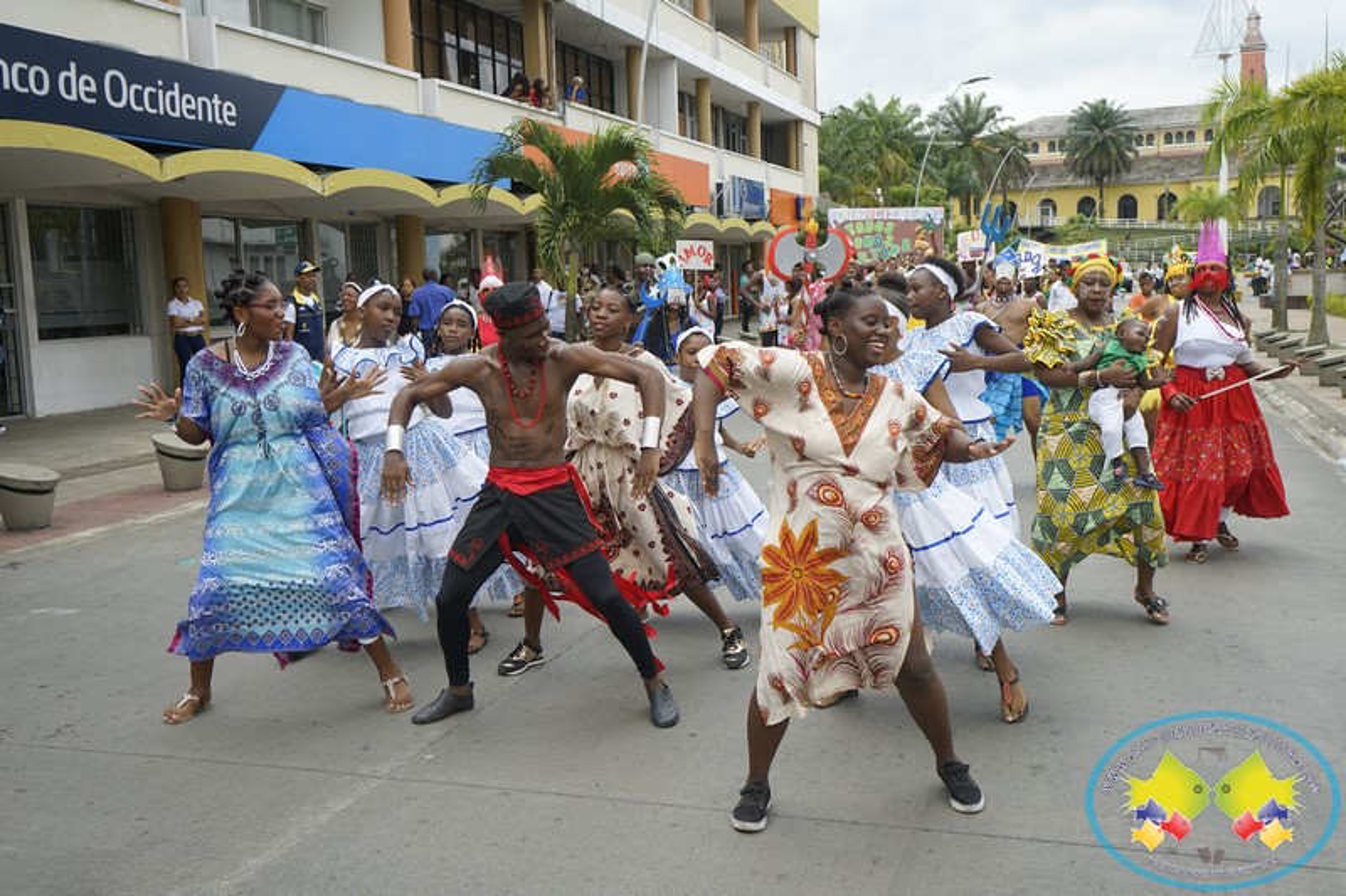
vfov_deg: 36.9
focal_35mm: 36
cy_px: 448
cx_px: 673
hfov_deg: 53.1
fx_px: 1346
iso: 400
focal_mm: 36
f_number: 5.6
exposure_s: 1/800
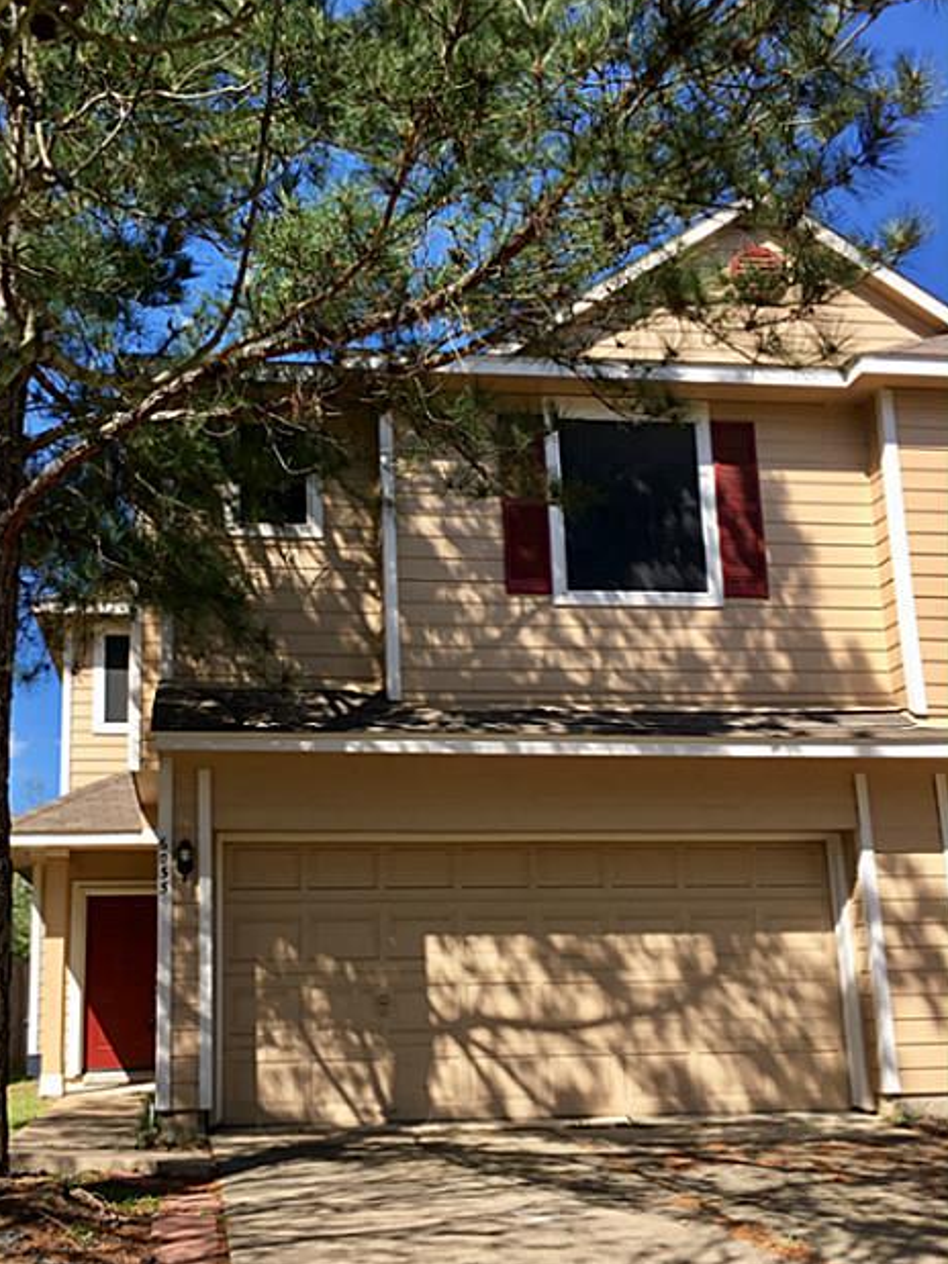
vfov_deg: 51.2
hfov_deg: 39.4
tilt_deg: +12.4
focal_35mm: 36
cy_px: 725
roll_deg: +0.4
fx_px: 1315
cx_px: 364
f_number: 2.2
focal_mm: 4.15
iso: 25
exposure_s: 1/905
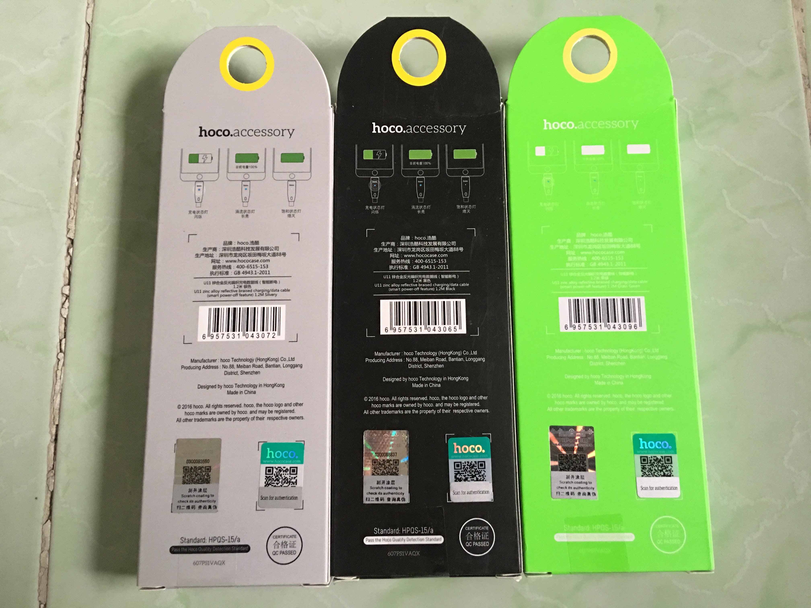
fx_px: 679
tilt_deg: -79.3
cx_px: 406
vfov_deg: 48.2
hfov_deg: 61.7
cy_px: 304
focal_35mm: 29
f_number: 2.2
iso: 125
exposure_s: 1/8
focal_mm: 4.15
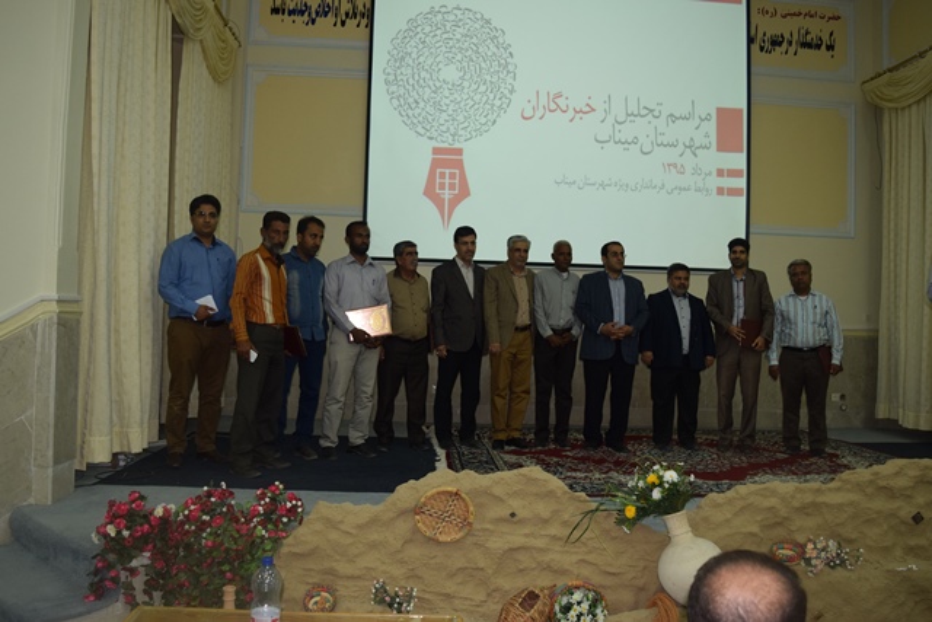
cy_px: 311
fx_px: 777
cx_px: 466
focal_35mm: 30
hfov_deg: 61.9
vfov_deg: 43.6
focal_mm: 20
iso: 800
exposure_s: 1/80
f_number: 4.5
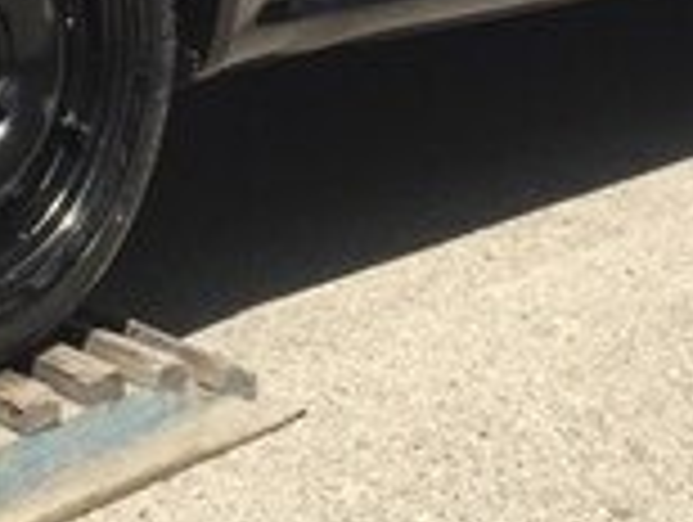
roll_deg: -0.4
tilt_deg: -8.8
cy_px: -218
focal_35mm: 124
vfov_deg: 11.6
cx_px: -261
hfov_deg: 15.0
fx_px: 2486
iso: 32
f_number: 2.2
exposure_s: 1/1319
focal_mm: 4.15
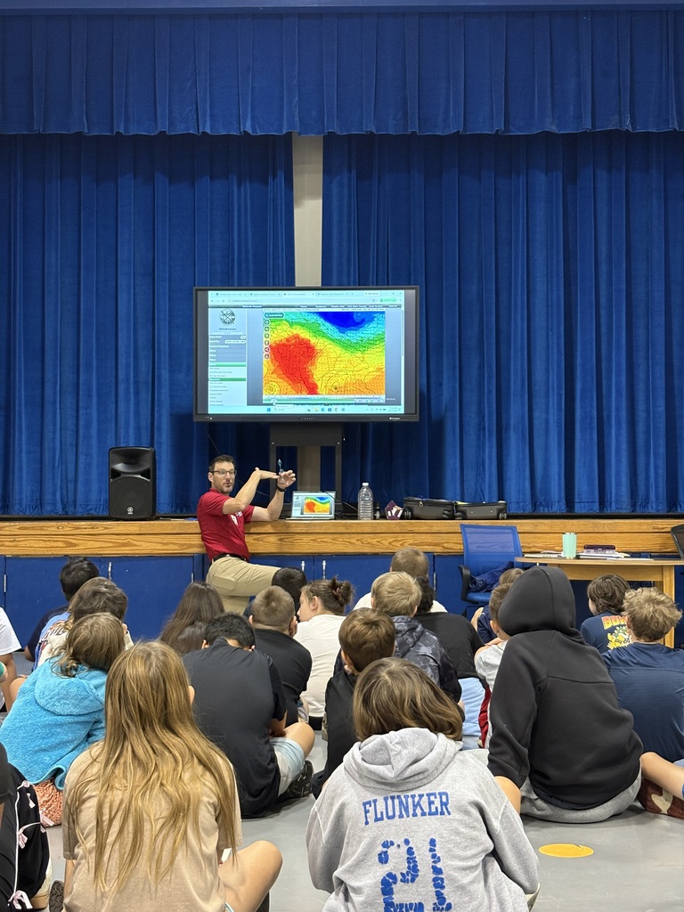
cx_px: 342
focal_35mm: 52
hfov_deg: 28.0
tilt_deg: +3.4
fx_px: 1370
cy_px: 456
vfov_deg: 36.8
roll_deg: +0.1
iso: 160
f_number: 1.6
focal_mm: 5.96
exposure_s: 1/40
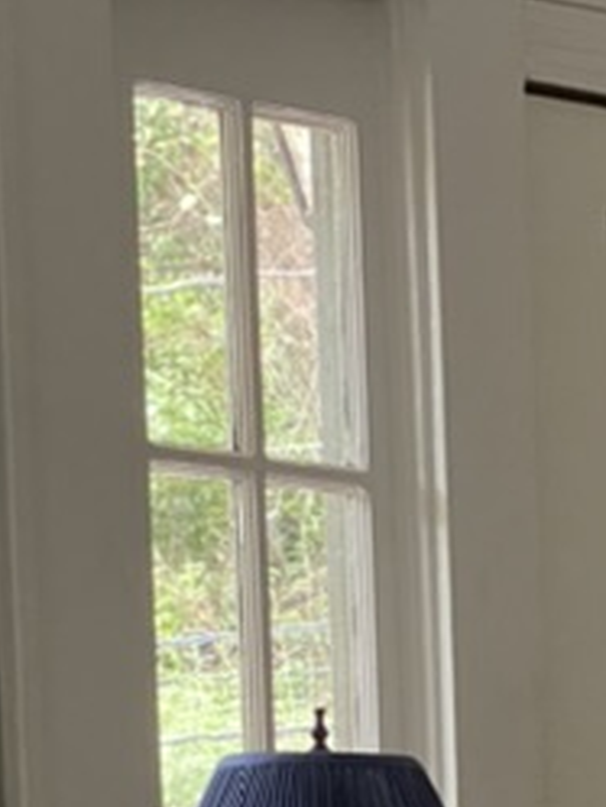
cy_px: 1449
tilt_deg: -2.8
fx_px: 4991
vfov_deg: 8.9
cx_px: 1105
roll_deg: +0.3
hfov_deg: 6.8
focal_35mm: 214
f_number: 2
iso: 250
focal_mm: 6
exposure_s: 1/60
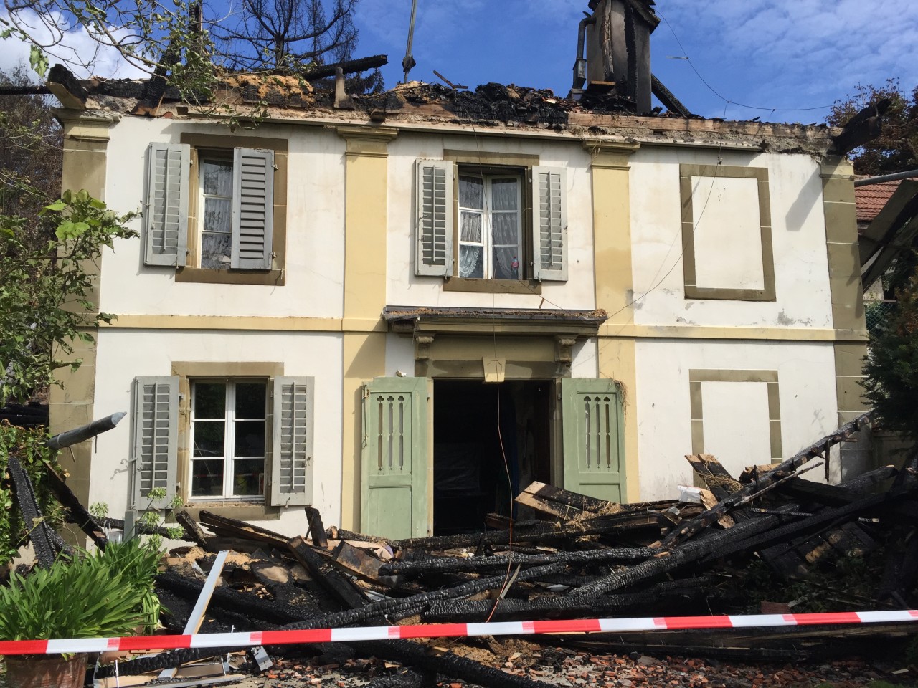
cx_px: 459
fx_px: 769
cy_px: 344
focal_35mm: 29
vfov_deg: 48.2
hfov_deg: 61.7
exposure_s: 1/2825
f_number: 2.2
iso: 32
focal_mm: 4.15
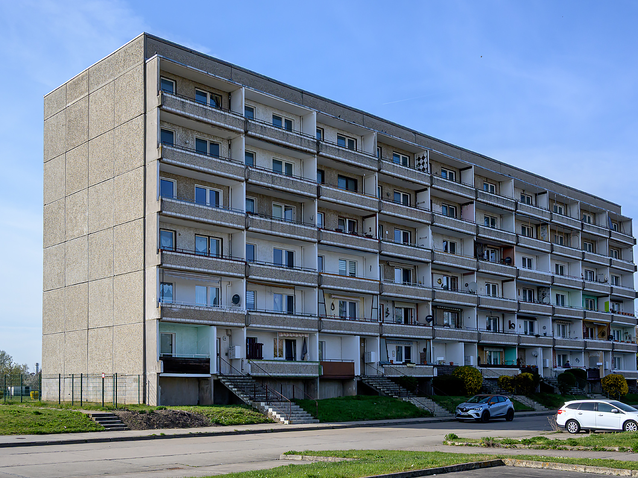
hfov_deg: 50.3
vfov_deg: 38.8
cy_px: 239
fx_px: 678
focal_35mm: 37
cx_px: 353
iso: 400
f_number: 8
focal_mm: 22.5
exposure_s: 1/750
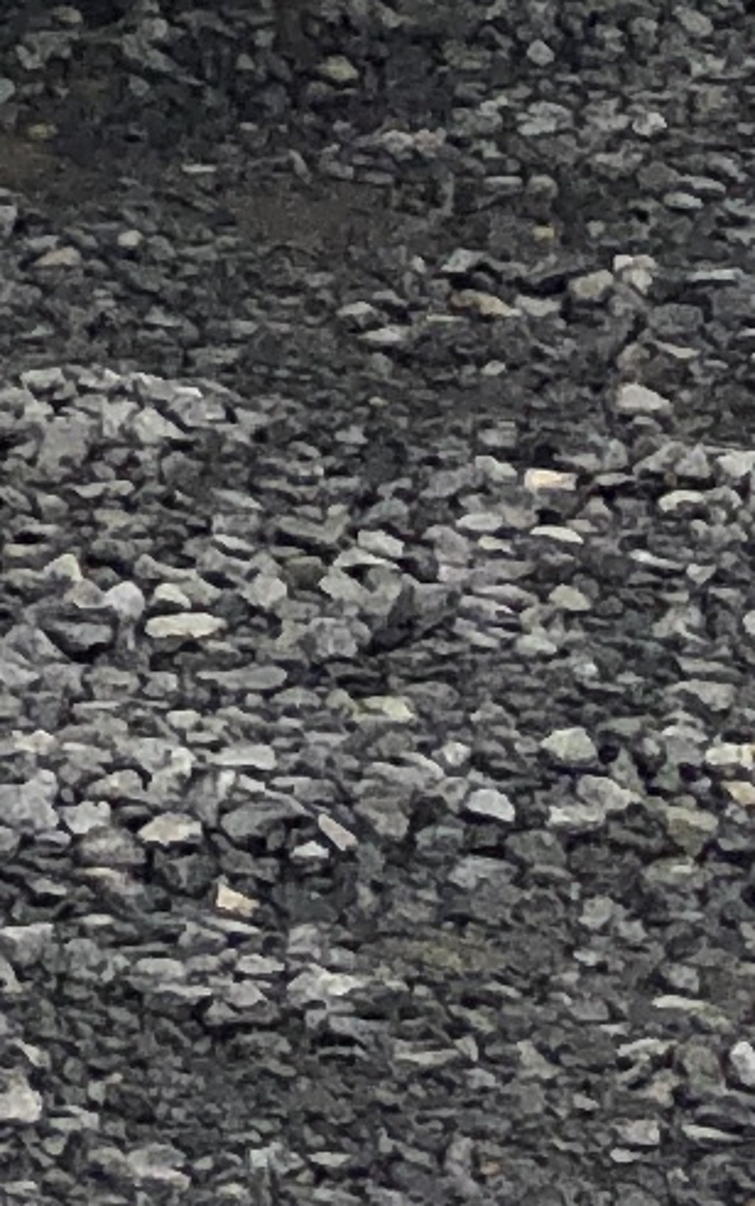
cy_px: -1802
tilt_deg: -4.1
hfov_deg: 4.9
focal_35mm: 243
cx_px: -2081
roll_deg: +1.7
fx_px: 7991
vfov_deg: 7.9
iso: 20
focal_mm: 3.99
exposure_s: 1/2000
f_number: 1.8
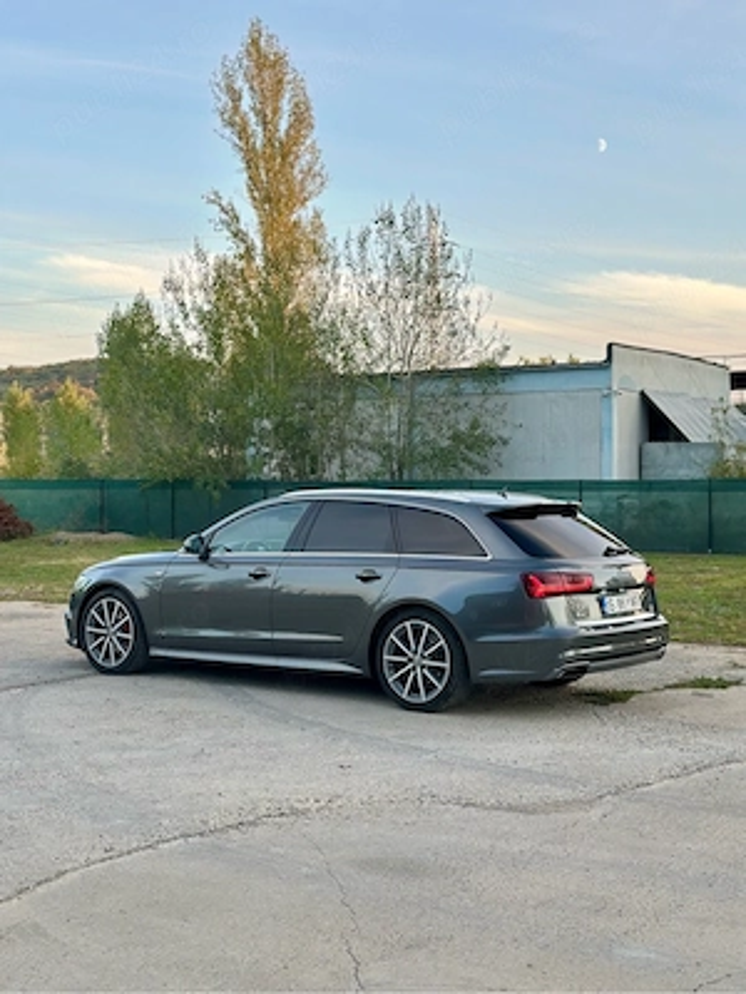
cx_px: 373
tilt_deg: -0.9
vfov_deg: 39.7
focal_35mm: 48
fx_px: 1379
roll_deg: -0.4
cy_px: 497
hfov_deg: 30.3
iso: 80
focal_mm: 6.86
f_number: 1.78
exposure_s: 1/274
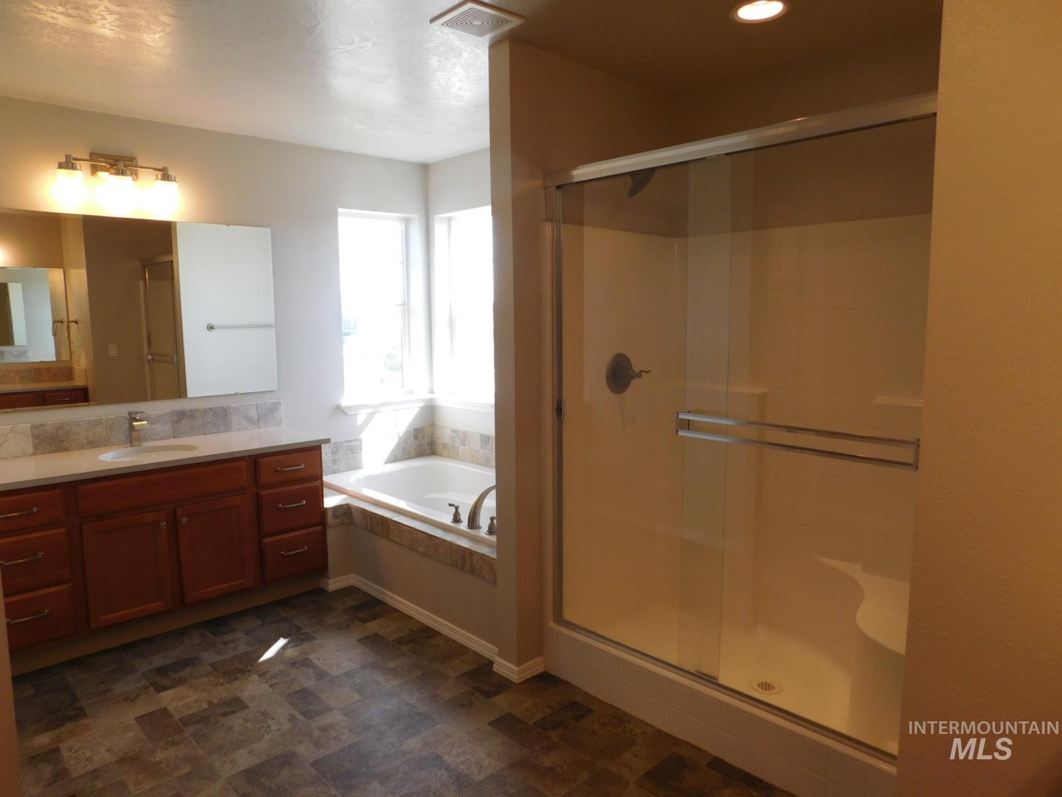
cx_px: 531
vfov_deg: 58.9
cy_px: 398
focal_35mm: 23
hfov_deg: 73.9
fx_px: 706
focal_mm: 4
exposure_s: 1/80
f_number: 3
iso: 125
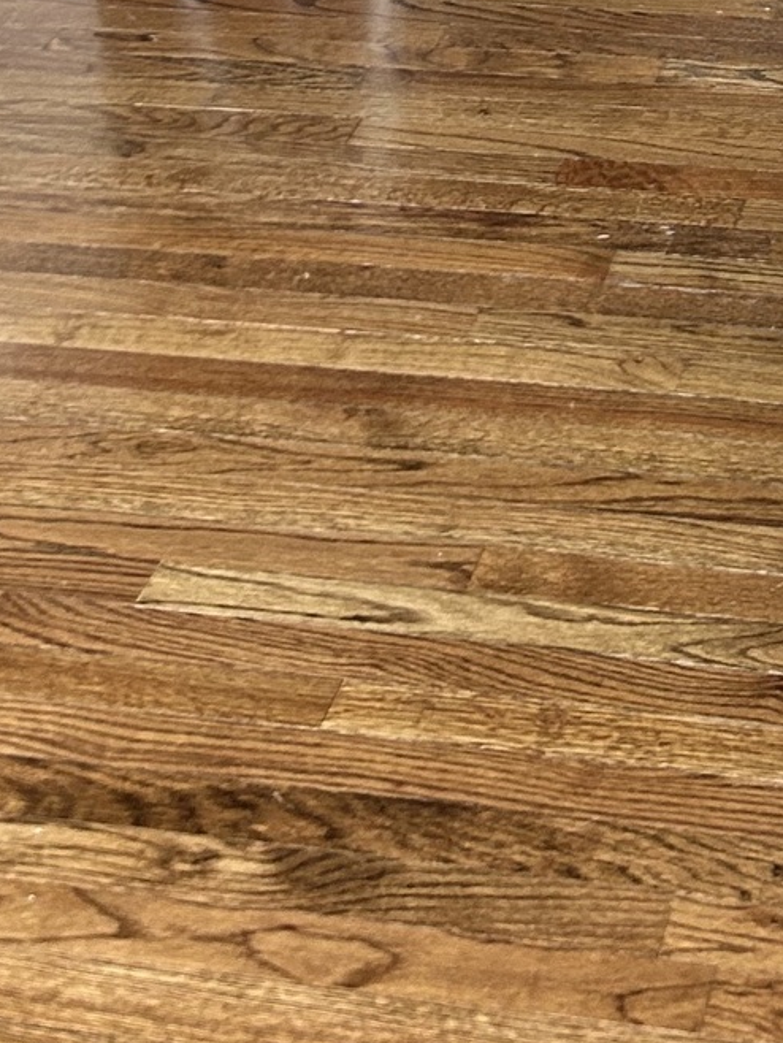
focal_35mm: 91
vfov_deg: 18.7
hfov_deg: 15.9
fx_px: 2743
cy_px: -569
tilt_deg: -14.2
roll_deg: +1.9
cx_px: 777
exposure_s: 1/71
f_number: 1.5
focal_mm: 5.7
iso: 125
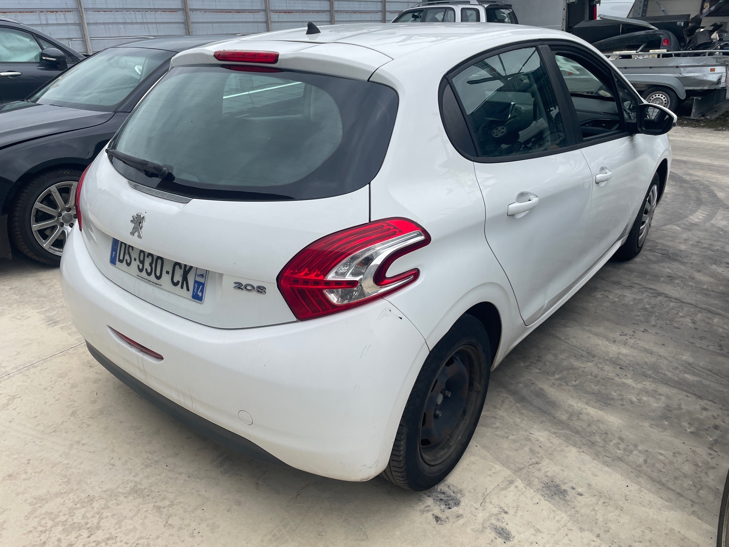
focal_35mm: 26
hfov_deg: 67.3
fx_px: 548
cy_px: 274
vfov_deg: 53.1
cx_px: 364
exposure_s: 1/2817
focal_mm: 4.2
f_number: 1.6
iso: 32
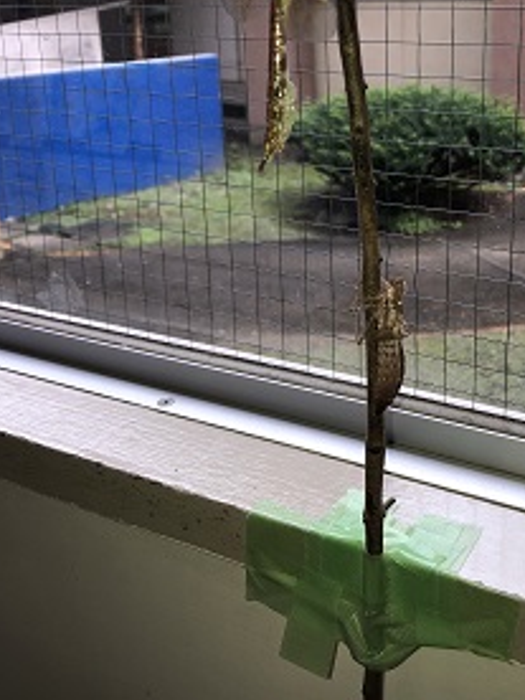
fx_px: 829
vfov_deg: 45.2
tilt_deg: -14.7
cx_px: 364
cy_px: 241
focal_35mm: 41
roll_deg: +1.7
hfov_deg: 34.7
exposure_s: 1/243
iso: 20
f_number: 1.8
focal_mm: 3.99
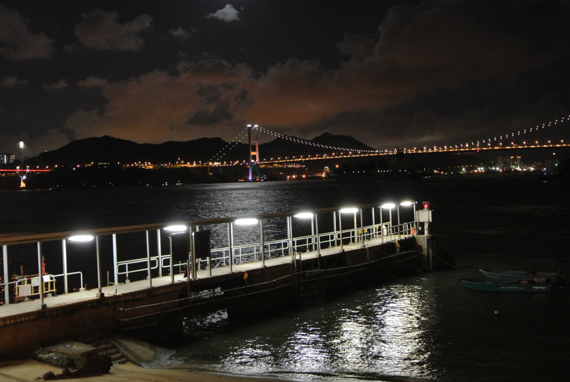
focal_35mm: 47
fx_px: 745
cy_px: 191
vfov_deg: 28.7
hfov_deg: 41.9
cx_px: 285
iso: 1600
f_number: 4.5
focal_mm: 17.5
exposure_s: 1/8
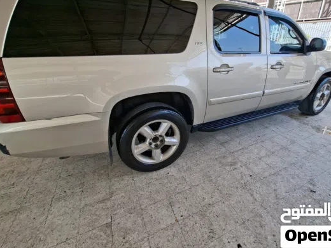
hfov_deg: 94.1
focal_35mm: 16
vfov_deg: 77.8
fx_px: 153
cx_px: 185
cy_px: 111
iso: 40
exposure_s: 1/263
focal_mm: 1.74
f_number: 2.2
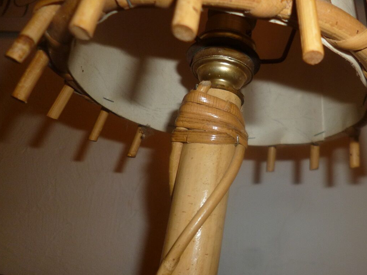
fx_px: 318
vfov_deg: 46.8
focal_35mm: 30
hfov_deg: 59.3
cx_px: 225
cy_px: 144
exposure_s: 1/60
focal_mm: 4.3
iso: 125
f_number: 2.5
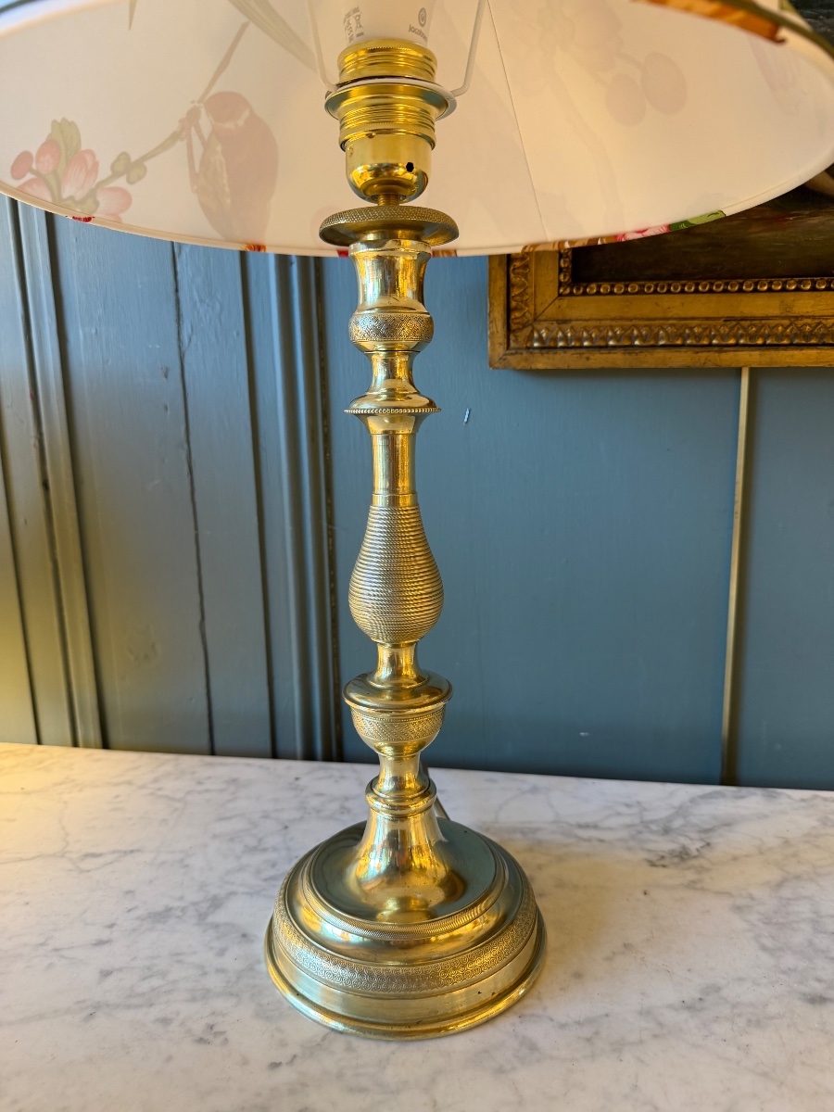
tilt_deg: -9.6
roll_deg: +1.0
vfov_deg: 71.6
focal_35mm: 24
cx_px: 417
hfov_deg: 56.8
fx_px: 771
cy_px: 556
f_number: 1.78
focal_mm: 6.76
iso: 160
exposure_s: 1/50
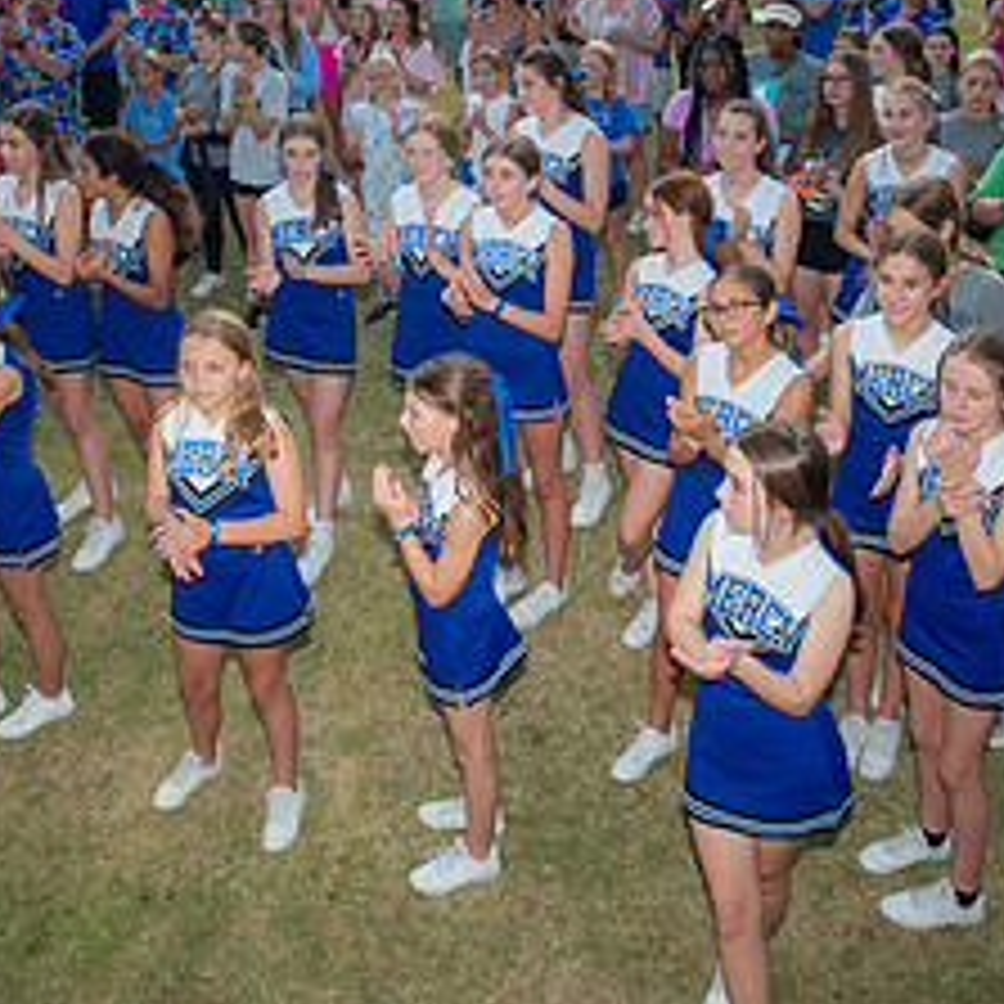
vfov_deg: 39.3
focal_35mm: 42
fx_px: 1378
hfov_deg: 40.0
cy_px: 293
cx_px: 482
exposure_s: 1/250
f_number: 4.5
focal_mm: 19
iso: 100
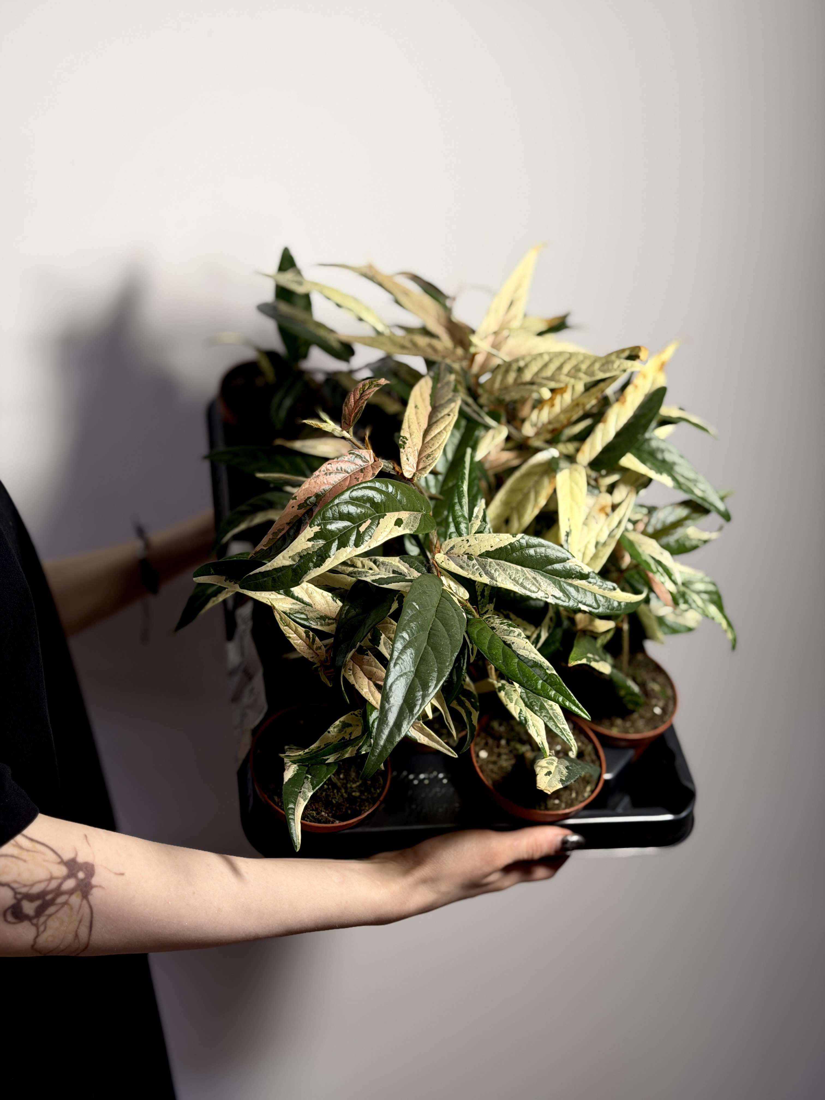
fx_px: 1525
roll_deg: -0.6
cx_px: 412
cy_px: 550
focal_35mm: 48
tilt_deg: -13.9
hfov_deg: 30.3
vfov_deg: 39.7
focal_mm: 6.76
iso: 50
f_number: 1.78
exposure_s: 1/100
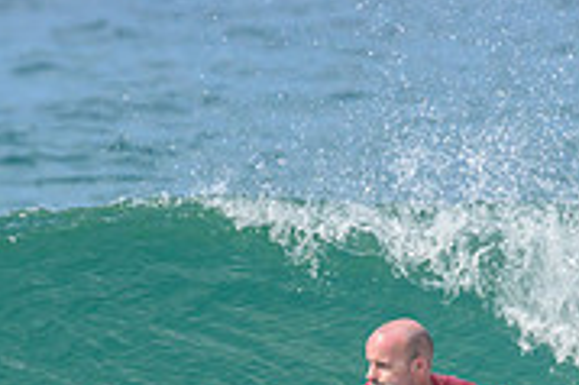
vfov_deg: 0.7
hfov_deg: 1.0
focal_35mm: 1980
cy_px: 438
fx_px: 31815
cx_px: 259
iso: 720
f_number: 11
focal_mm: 610
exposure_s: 1/2000
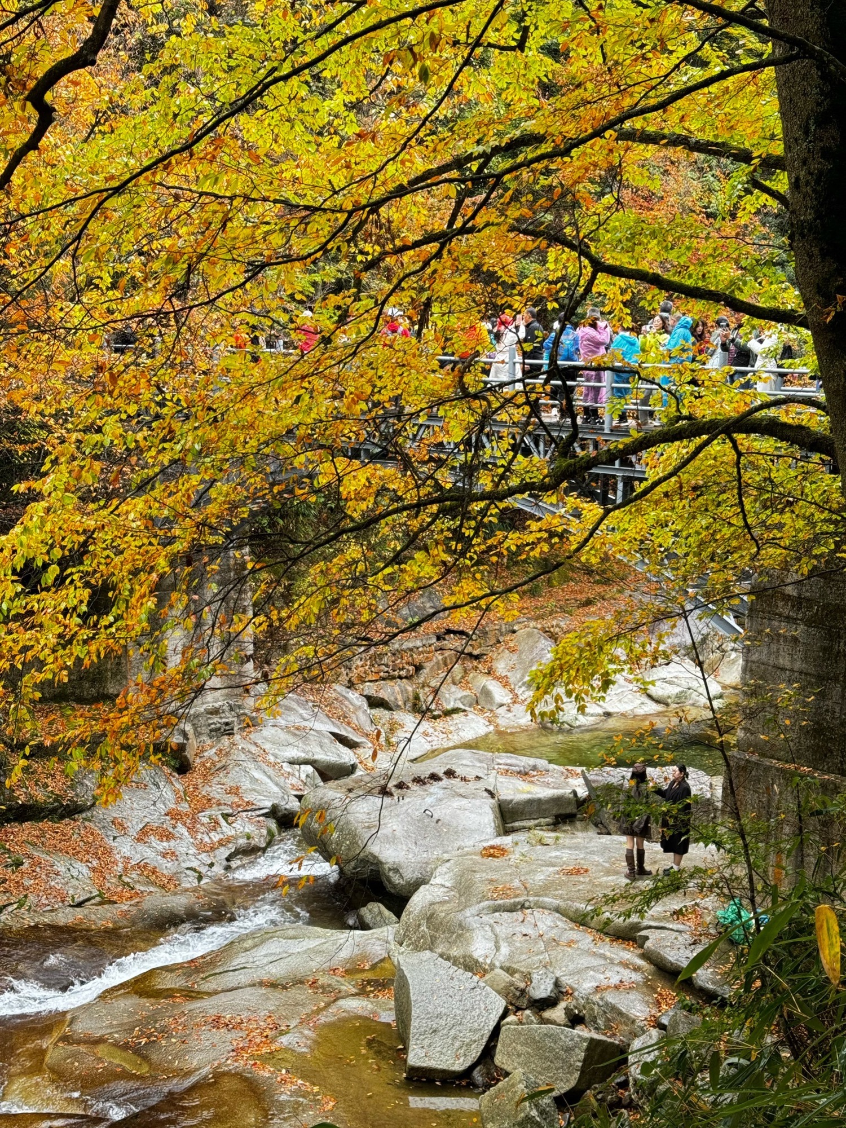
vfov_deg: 39.7
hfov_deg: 30.3
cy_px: 564
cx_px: 423
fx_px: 1564
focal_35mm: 48
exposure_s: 1/75
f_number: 1.78
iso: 100
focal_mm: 6.76
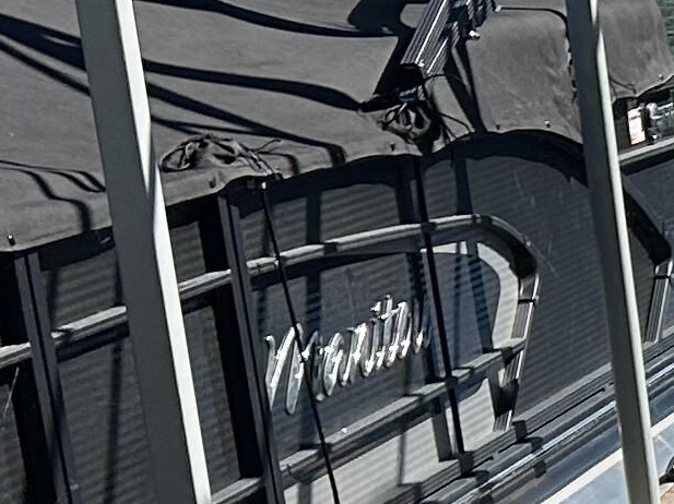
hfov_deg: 10.4
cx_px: 1505
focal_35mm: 170
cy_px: 703
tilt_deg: -18.2
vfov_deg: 8.6
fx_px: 3308
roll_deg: +1.6
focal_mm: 5.7
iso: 50
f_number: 1.5
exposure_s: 1/5587
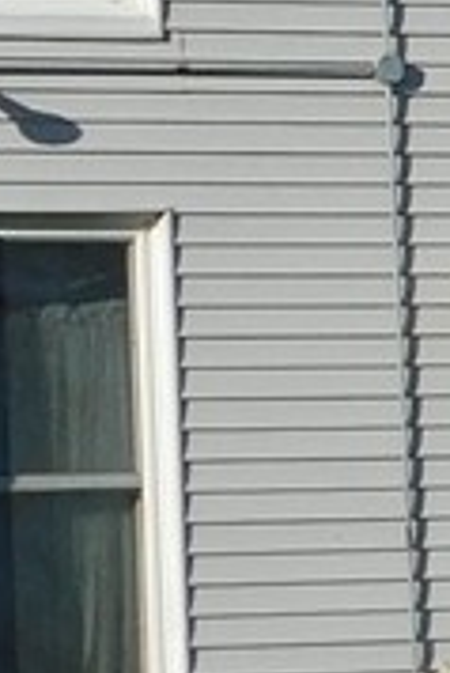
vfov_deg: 5.5
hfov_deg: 3.7
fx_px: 6998
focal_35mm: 374
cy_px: 106
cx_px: 650
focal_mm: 7.1
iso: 125
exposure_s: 1/400
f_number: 7.2
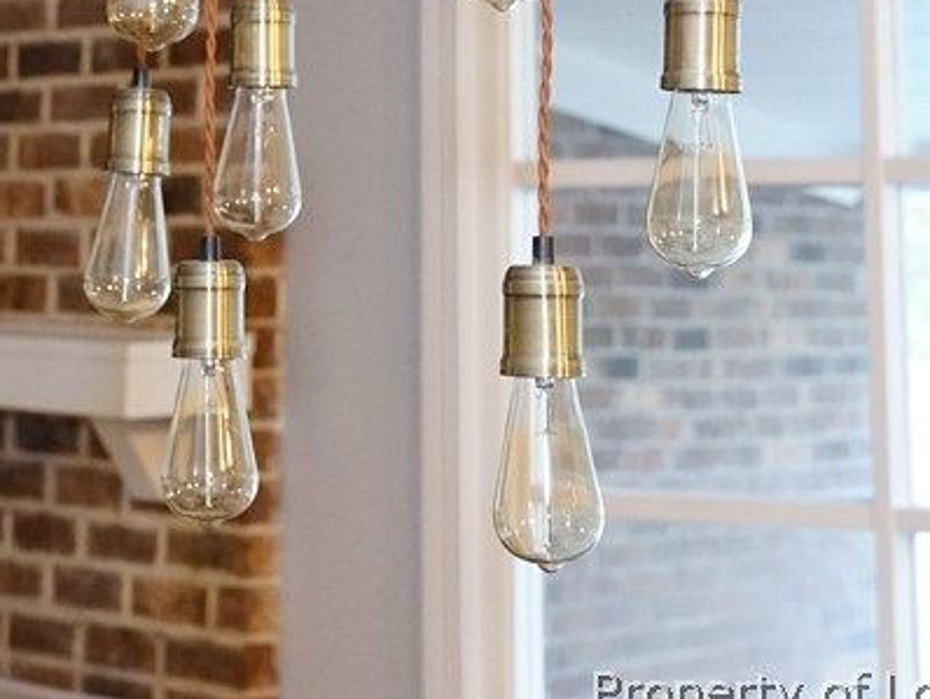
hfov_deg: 20.2
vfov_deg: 14.8
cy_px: -119
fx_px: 2608
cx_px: 425
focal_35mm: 97
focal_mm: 37
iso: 4000
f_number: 3.5
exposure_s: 1/60
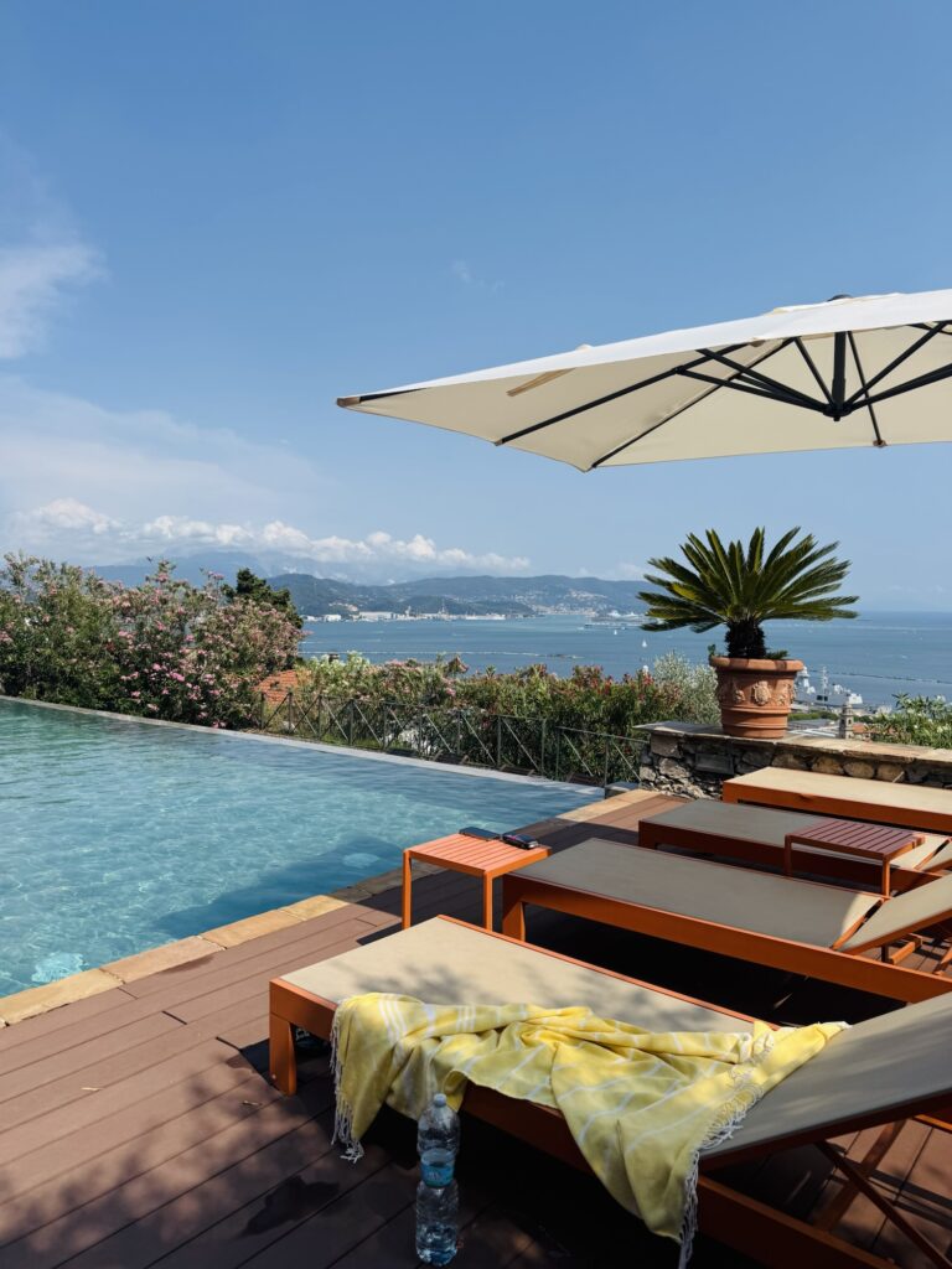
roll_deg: -0.7
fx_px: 880
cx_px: 476
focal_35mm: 24
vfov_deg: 71.6
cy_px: 634
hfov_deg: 56.8
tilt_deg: -3.4
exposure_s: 1/7092
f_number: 1.78
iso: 80
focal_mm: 6.76
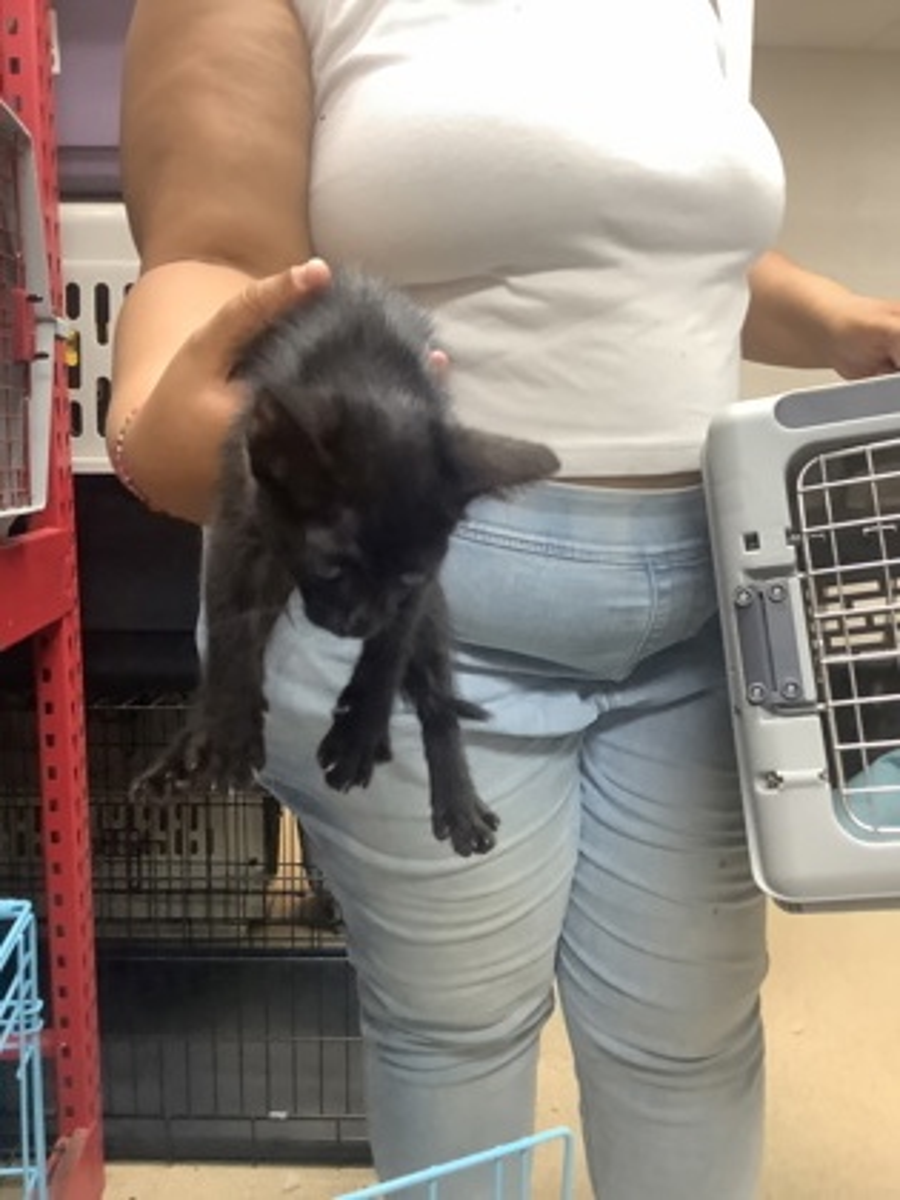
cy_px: 600
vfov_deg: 58.4
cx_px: 450
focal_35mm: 31
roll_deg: -0.6
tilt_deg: -7.1
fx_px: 1075
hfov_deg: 45.4
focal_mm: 3.3
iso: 250
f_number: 2.4
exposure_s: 1/60
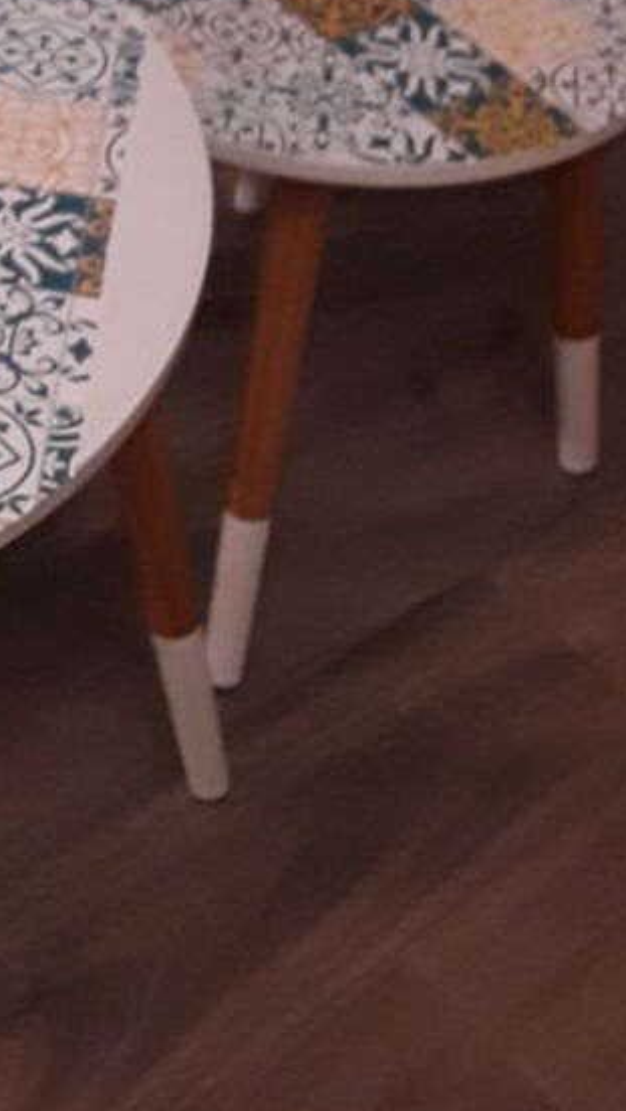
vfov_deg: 29.4
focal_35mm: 71
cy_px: 313
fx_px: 2093
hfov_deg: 16.0
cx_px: -225
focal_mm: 2.91
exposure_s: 1/20
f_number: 1.9
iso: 200
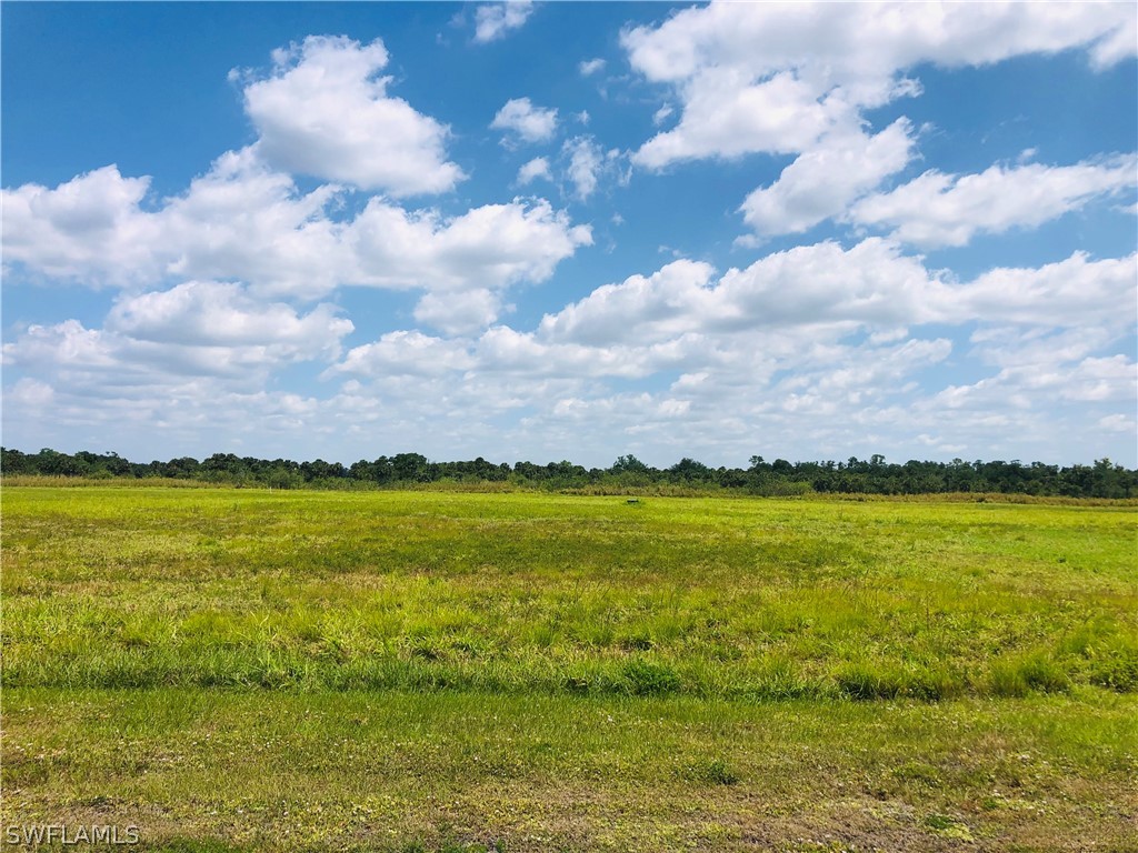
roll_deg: -2.7
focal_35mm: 28
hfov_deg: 63.4
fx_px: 920
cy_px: 426
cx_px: 569
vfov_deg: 49.7
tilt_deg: +3.5
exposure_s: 1/4367
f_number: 1.8
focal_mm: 3.99
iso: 25
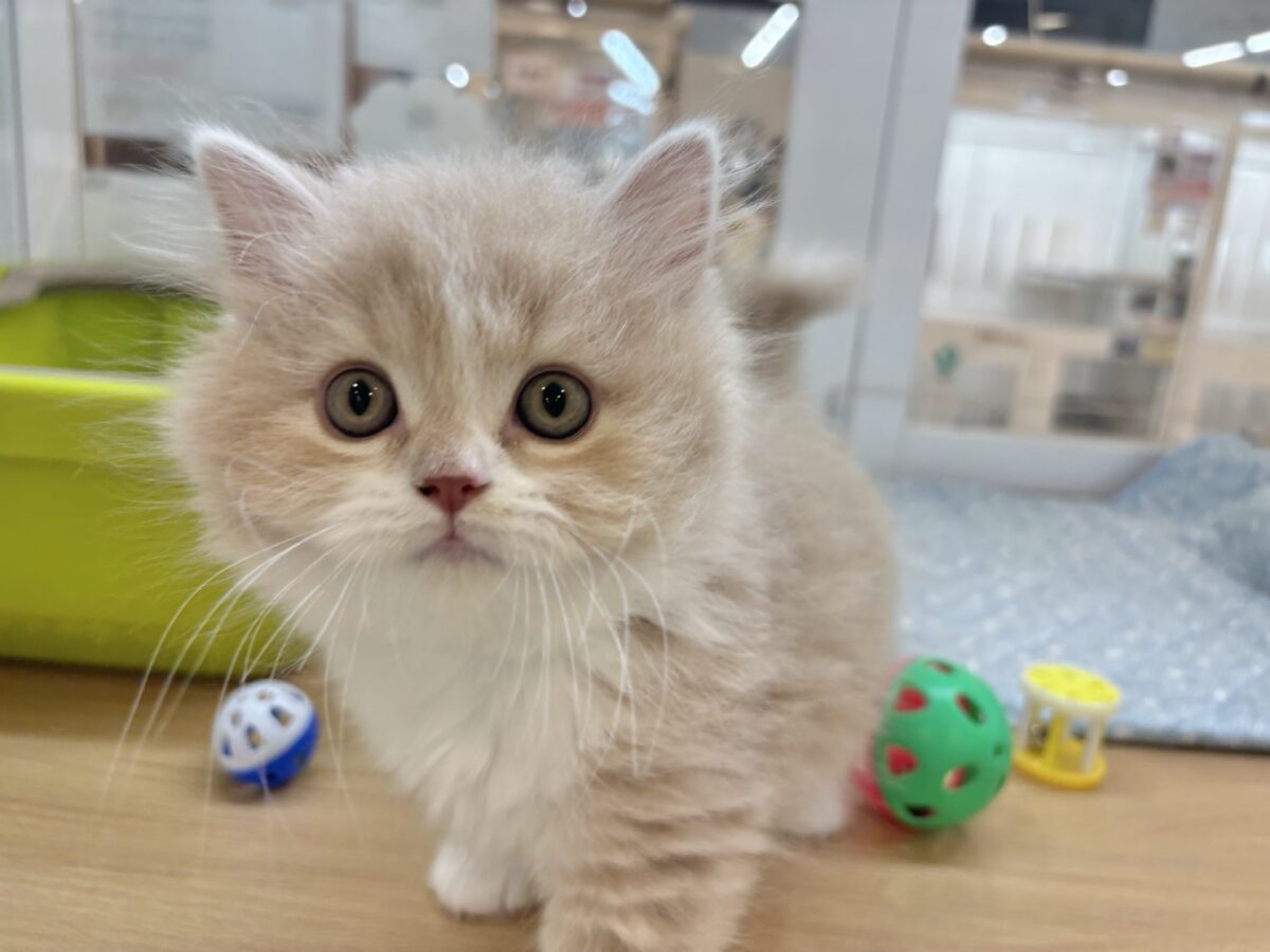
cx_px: 635
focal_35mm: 26
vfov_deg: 53.1
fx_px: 954
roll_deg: -6.7
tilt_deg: -19.3
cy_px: 476
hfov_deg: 67.3
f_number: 1.6
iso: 64
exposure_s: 1/100
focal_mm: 5.96
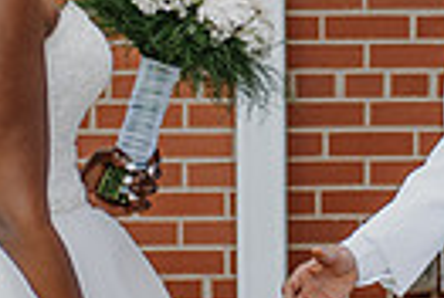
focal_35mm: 176
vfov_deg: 7.8
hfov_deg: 11.6
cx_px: 296
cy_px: 39
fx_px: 2176
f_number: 2.2
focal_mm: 35
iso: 100
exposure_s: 1/400
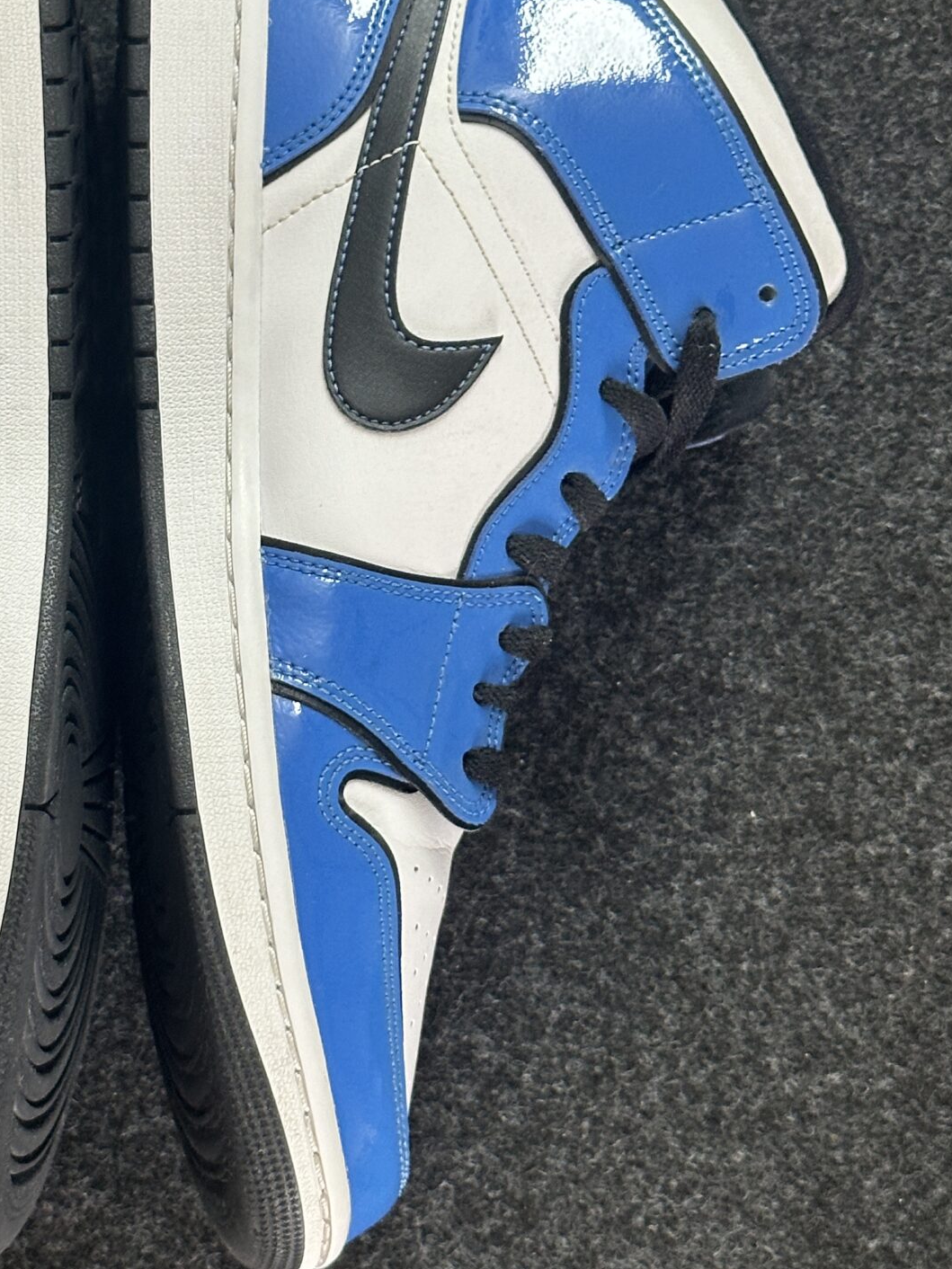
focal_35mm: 87
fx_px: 3190
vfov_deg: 22.5
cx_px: 126
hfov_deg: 16.8
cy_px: 542
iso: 250
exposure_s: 1/50
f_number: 1.78
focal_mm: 6.86
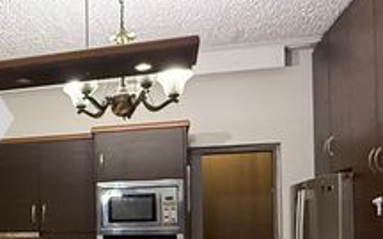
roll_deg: +2.3
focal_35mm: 44
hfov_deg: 36.8
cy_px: 228
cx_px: -55
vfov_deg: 27.8
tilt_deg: -0.3
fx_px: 459
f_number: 2.2
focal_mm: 2.22
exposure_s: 1/50
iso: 500
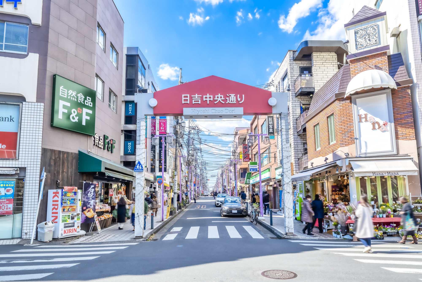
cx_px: 211
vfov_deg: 53.1
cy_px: 141
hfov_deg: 73.7
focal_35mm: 24
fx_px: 281
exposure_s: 1/160
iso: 100
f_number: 6.3
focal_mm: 24
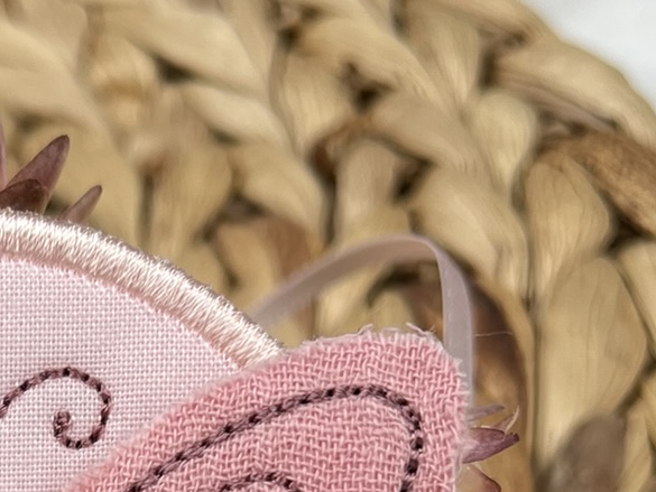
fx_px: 1725
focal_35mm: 91
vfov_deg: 14.5
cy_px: 861
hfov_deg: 20.5
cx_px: -64
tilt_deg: -45.8
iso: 32
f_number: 1.6
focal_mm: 5.1
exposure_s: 1/100
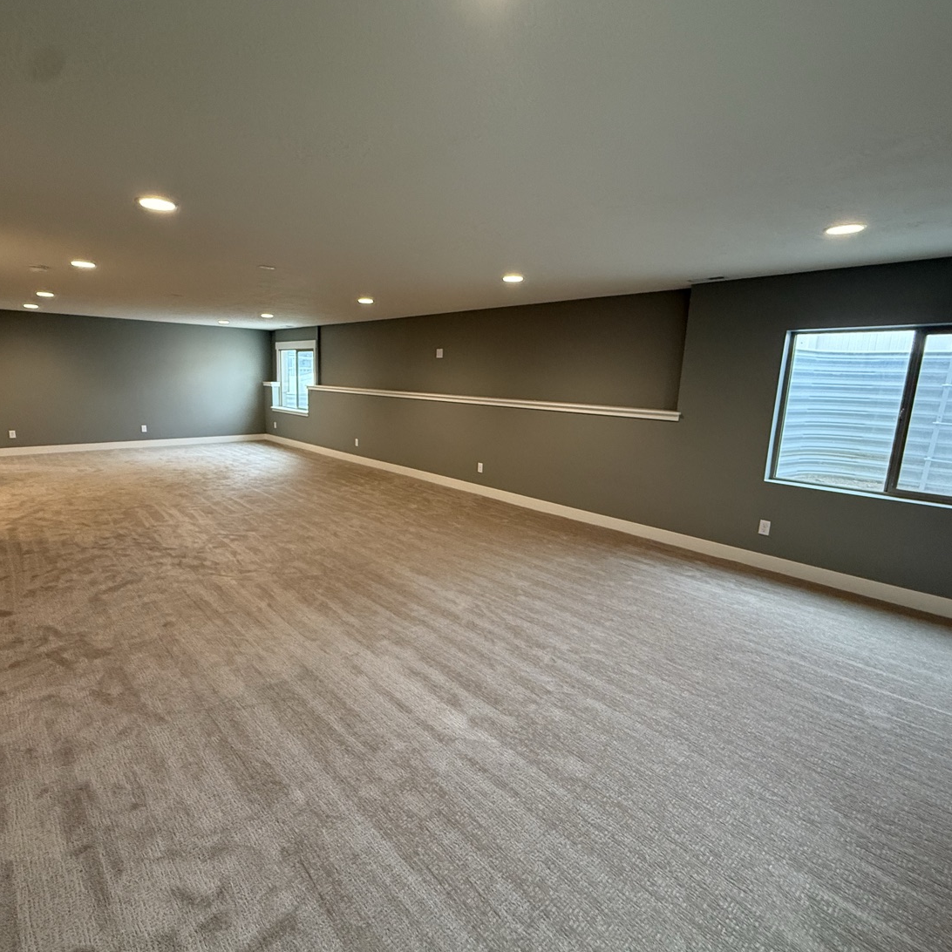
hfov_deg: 83.8
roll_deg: -2.5
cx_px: 436
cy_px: 481
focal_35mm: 17
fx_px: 529
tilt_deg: -11.4
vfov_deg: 84.0
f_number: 2.2
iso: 320
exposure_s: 1/60
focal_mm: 2.22
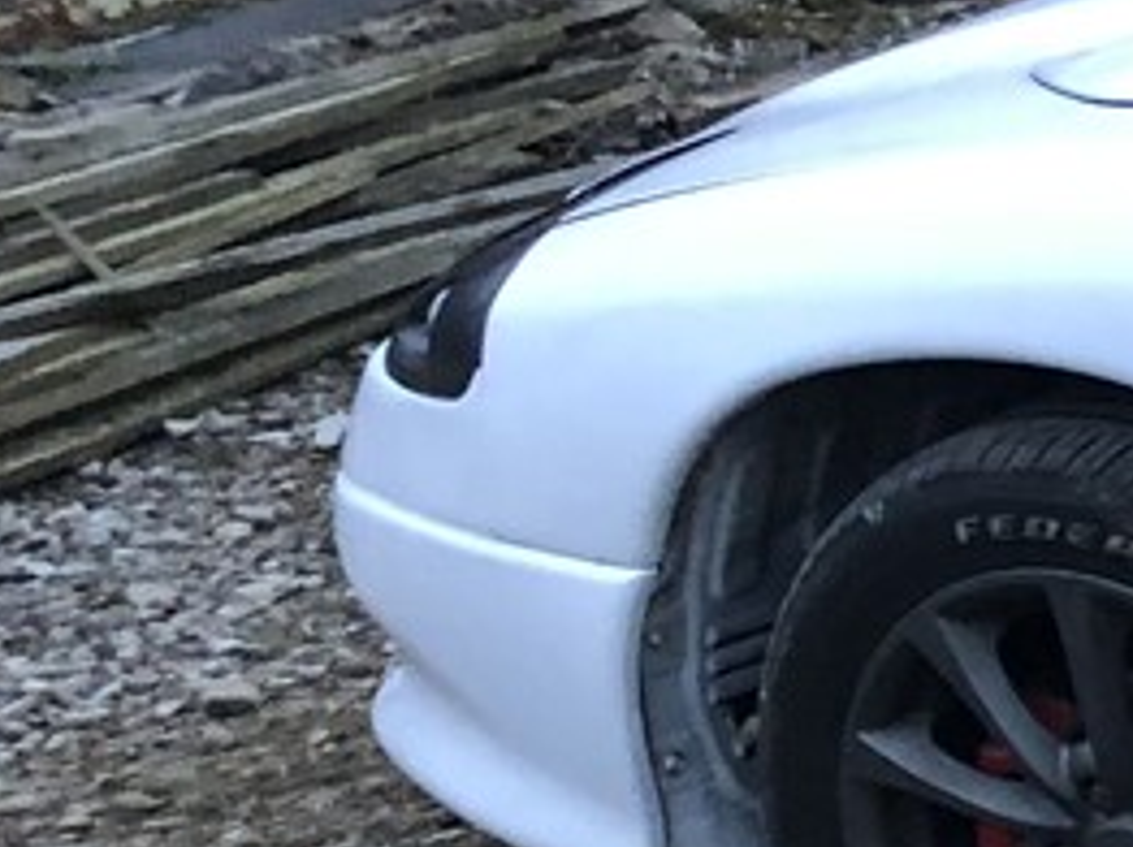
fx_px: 4480
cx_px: 2737
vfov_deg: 10.8
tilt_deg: -21.3
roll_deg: +2.4
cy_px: 549
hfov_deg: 11.7
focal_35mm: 137
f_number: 1.8
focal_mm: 4
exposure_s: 1/13
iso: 100
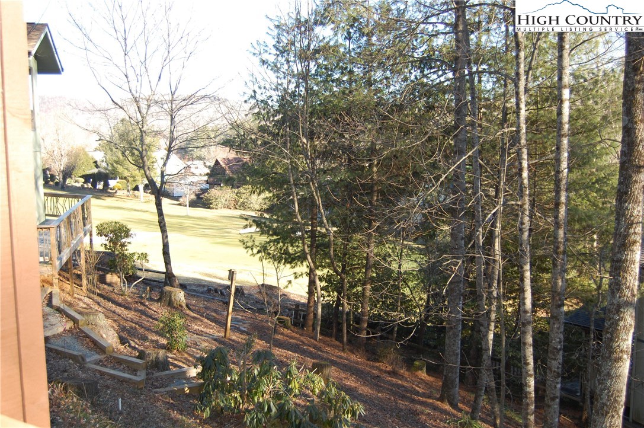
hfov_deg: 49.6
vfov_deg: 34.1
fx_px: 697
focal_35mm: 39
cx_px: 322
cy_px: 214
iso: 400
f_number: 4
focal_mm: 26
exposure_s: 1/400
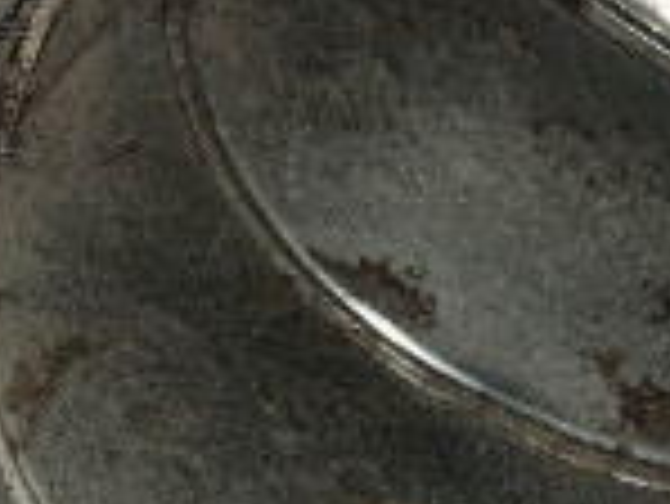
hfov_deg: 24.7
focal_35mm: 79
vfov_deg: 17.4
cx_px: 326
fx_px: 1530
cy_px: 686
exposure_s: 1/120
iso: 32
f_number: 2.2
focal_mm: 4.2
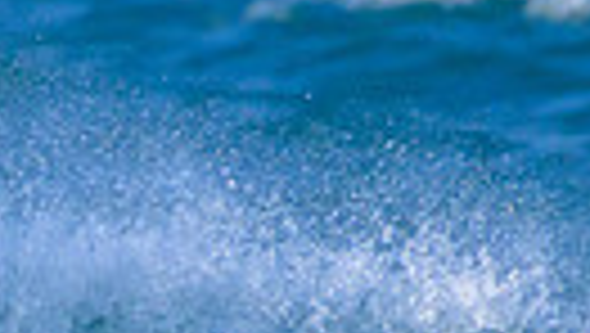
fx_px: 72711
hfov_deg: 0.5
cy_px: 515
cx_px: -689
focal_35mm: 4643
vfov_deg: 0.3
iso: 1250
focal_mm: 1000
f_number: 11
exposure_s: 1/2500
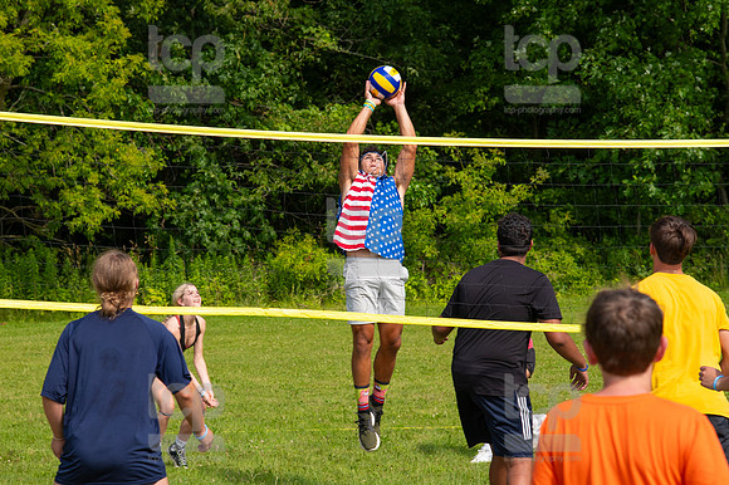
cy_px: 242
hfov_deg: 15.9
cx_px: 364
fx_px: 2611
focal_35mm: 129
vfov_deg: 10.6
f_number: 5.6
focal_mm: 86
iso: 200
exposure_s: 1/800
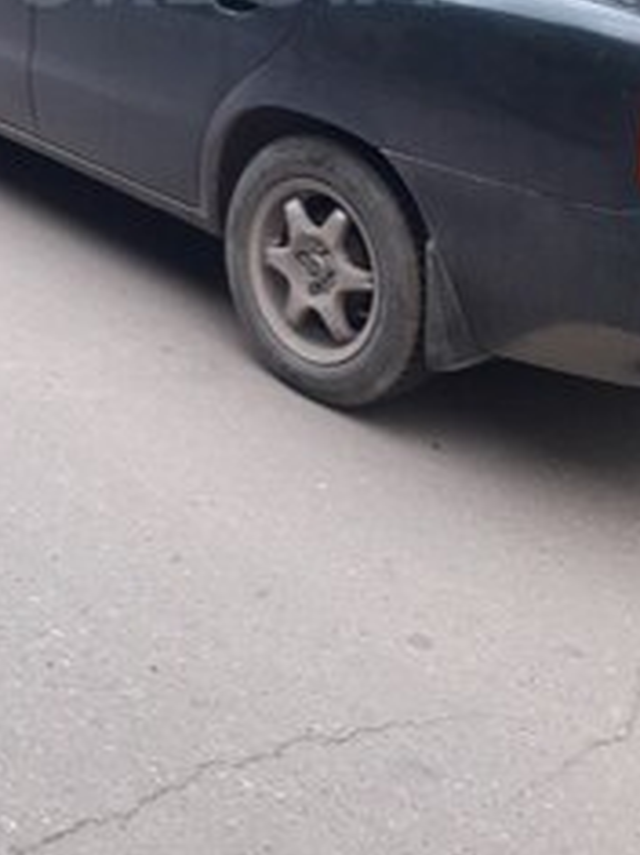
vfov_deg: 30.9
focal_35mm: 57
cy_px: -36
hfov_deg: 25.5
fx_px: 1406
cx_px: 222
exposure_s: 1/100
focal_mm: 3.6
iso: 64
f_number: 1.9
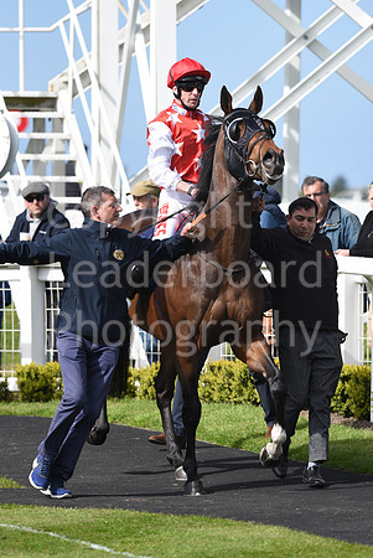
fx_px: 4651
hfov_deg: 4.6
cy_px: 279
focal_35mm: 300
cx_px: 186
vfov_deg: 6.9
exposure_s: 1/2000
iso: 400
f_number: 5.6
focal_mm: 300
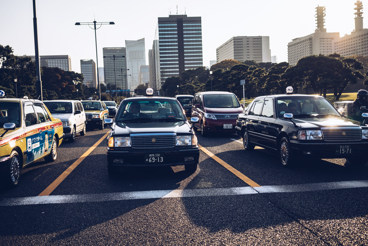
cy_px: 123
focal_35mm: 35
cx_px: 184
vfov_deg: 37.9
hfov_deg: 54.4
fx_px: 358
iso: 100
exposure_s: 1/1000
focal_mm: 35
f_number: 3.2
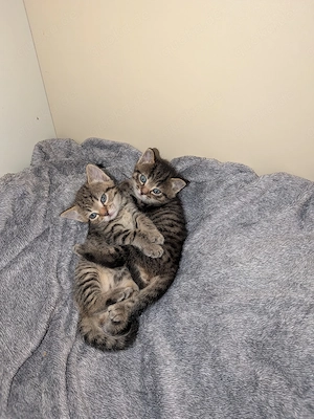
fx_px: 290
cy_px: 210
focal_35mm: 24
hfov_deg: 56.8
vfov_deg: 71.6
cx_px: 157
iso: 344
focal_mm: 4.53
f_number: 1.7
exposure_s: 1/34.9
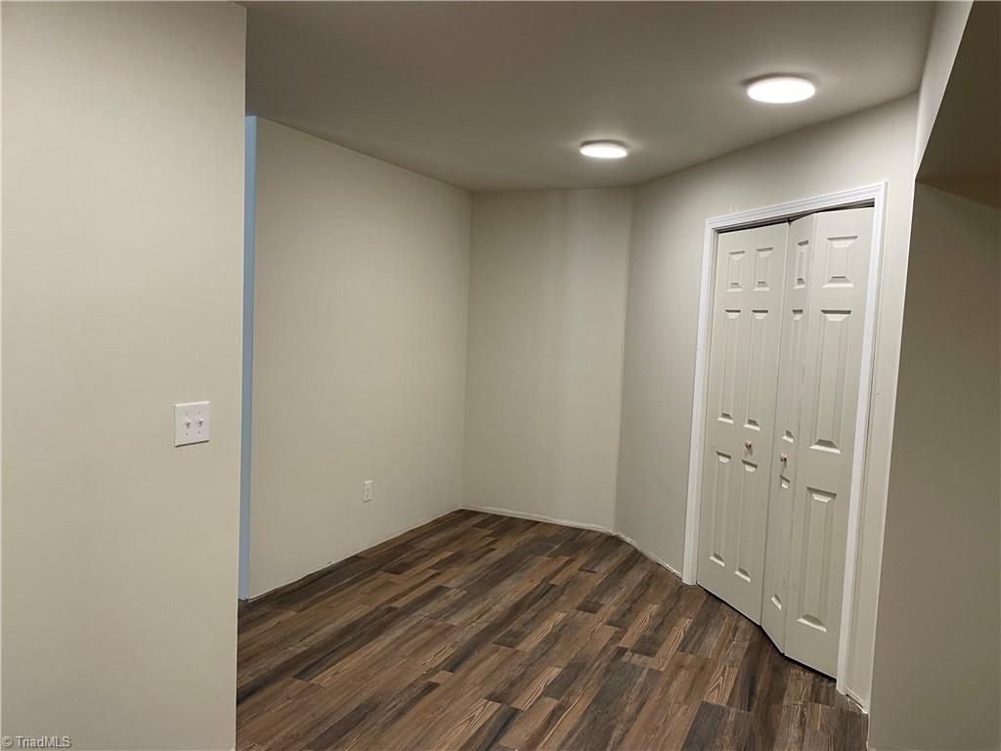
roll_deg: -1.1
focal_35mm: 26
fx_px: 752
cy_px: 376
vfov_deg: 53.1
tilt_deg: -3.6
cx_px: 500
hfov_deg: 67.3
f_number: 1.6
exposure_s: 1/60
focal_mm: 4.2
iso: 100
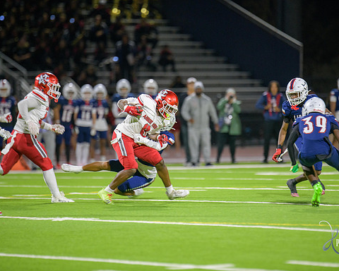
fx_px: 3411
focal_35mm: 340
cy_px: 136
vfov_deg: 4.6
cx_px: 190
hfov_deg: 5.7
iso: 1250
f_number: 2.8
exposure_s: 1/250
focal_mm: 300
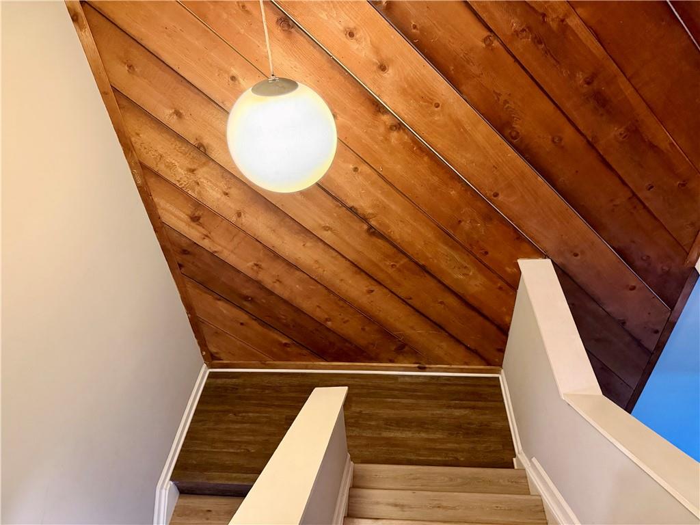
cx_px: 350
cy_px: 262
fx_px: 485
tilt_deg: -37.6
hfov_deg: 71.6
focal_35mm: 24
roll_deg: +5.3
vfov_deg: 56.8
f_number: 1.78
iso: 800
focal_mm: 6.76
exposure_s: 1/40
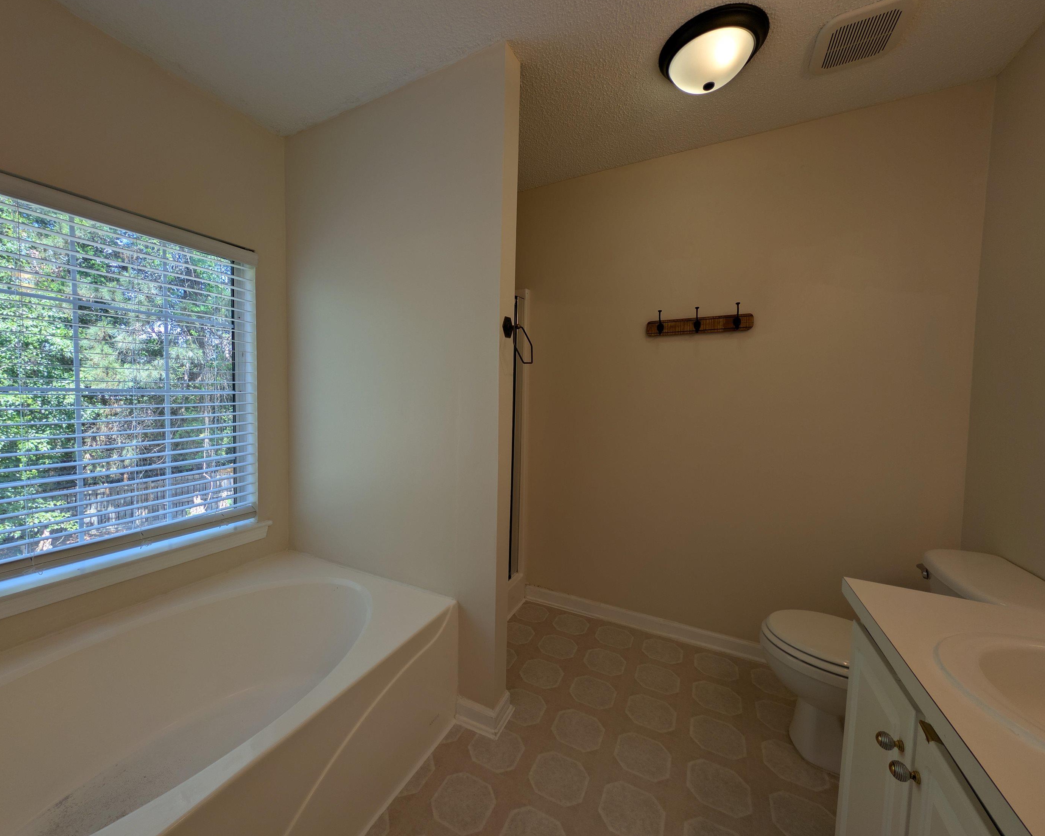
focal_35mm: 13
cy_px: 413
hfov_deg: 104.6
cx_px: 480
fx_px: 402
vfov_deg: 92.2
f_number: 1.95
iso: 36
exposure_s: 1/167
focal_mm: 2.23
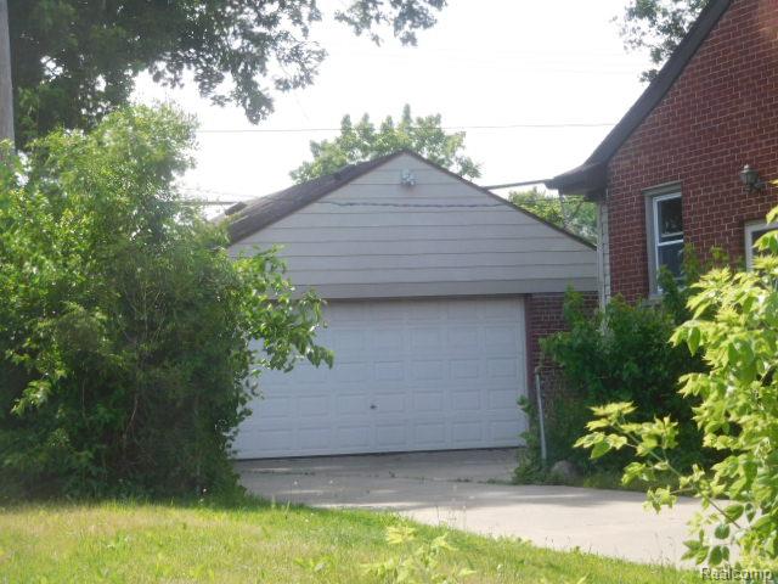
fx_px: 2248
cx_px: 389
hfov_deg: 19.6
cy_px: 292
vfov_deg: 14.8
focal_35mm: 100
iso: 125
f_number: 4.8
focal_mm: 17.8
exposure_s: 1/250
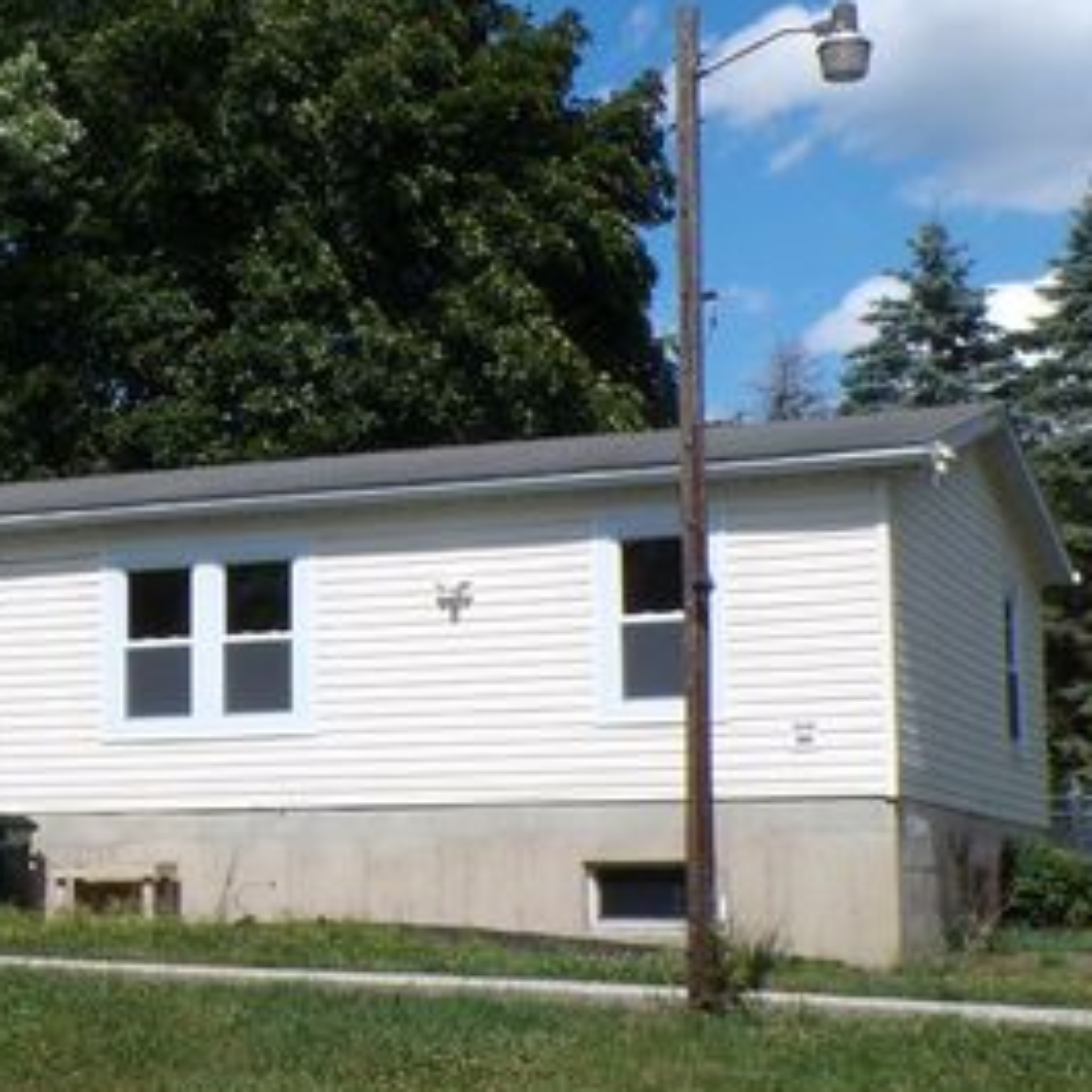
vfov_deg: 24.6
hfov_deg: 24.1
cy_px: 600
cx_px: 152
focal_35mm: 70
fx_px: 2498
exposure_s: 1/200
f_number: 8.9
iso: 100
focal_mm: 7.6
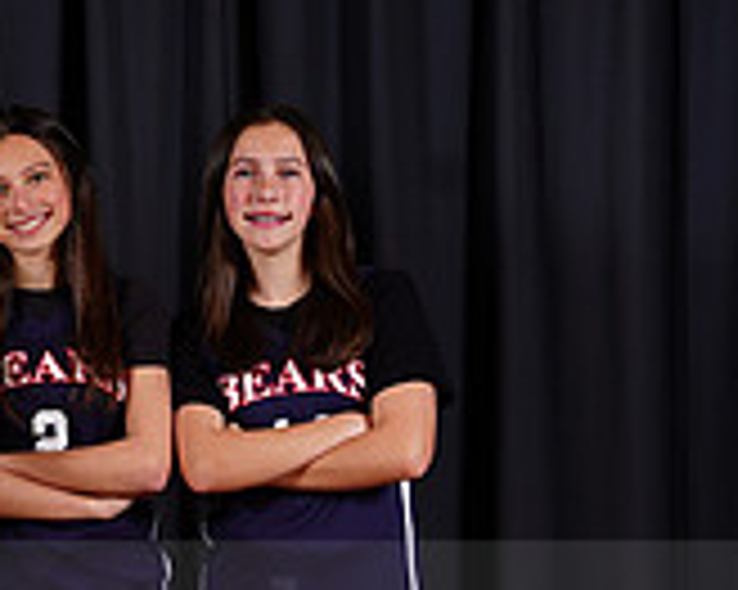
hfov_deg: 8.3
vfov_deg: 6.6
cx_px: -122
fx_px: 5064
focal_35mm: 232
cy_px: 601
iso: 200
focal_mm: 70
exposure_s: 1/250
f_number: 5.6
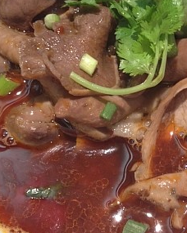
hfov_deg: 18.8
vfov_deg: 23.6
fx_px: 553
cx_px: 176
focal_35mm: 80
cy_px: 59
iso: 64
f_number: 2.4
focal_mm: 4.28
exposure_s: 1/20
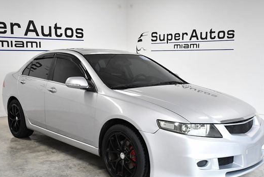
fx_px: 308
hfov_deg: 46.4
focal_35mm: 42
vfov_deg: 31.8
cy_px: 108
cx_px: 125
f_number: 4.5
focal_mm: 23
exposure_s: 1/1000
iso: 2500
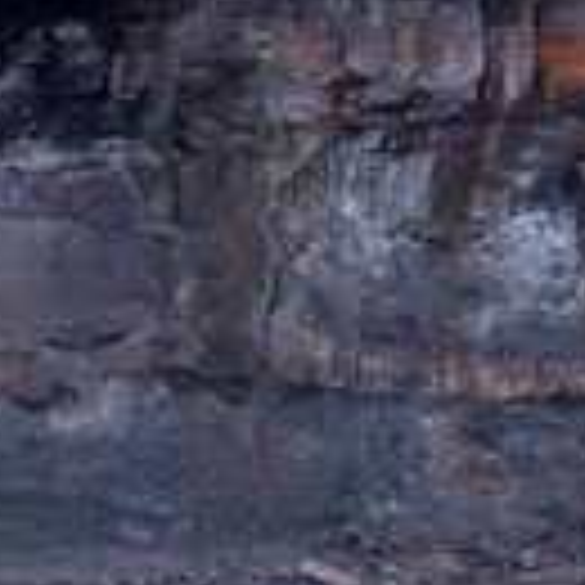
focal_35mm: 1427
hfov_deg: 1.2
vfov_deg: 1.2
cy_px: 862
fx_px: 27284
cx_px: 477
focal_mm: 250
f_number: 5.6
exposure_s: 1/1000
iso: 450
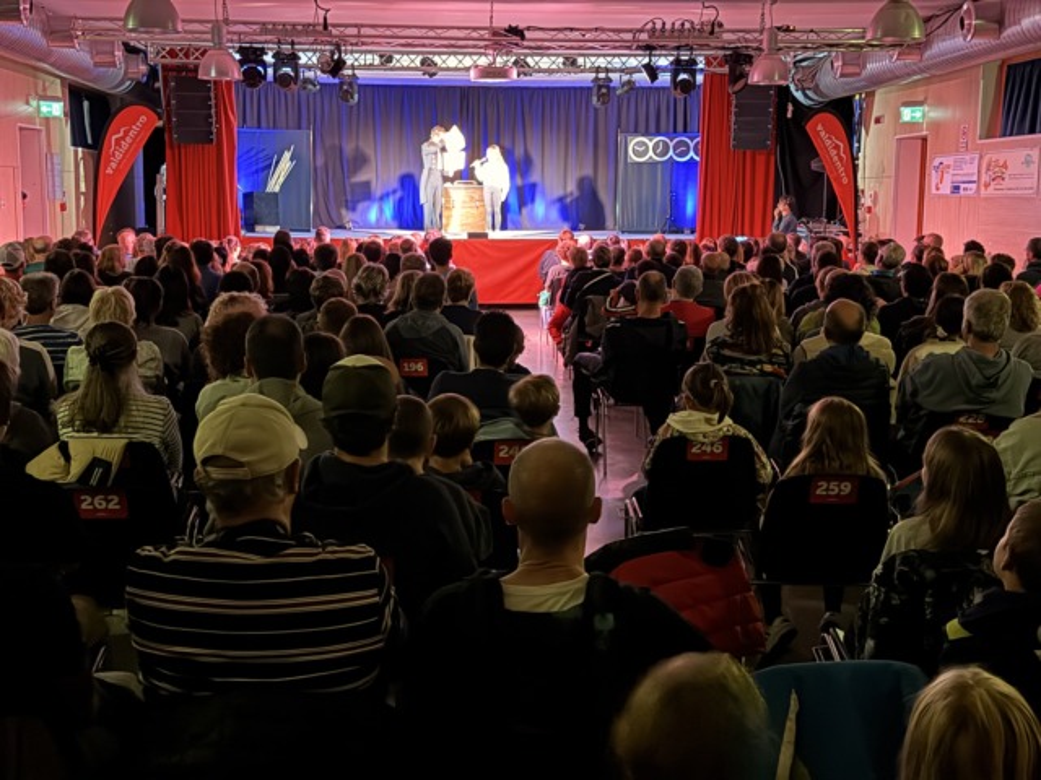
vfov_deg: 30.3
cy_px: 390
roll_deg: -0.1
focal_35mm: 48
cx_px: 520
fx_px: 1443
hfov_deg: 39.7
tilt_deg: -7.9
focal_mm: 6.76
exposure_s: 1/9
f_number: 1.78
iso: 1250
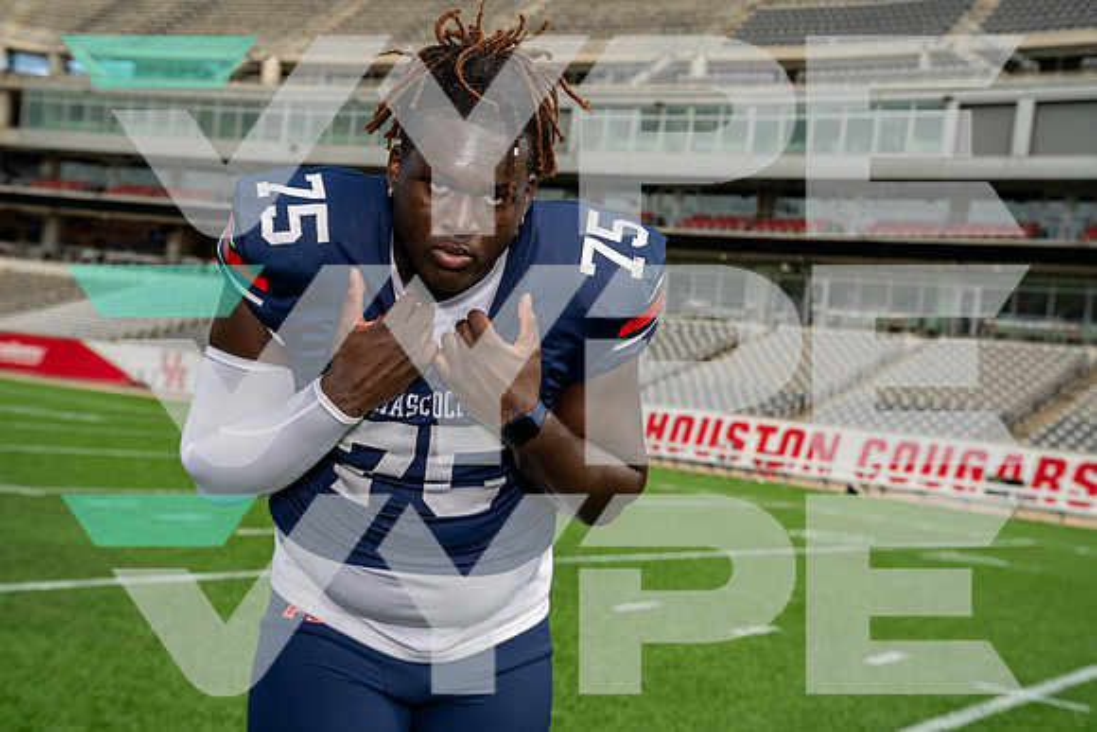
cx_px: 548
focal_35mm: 47
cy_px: 366
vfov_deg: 28.7
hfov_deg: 41.9
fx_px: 1432
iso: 100
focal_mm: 47
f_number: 5
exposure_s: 1/320
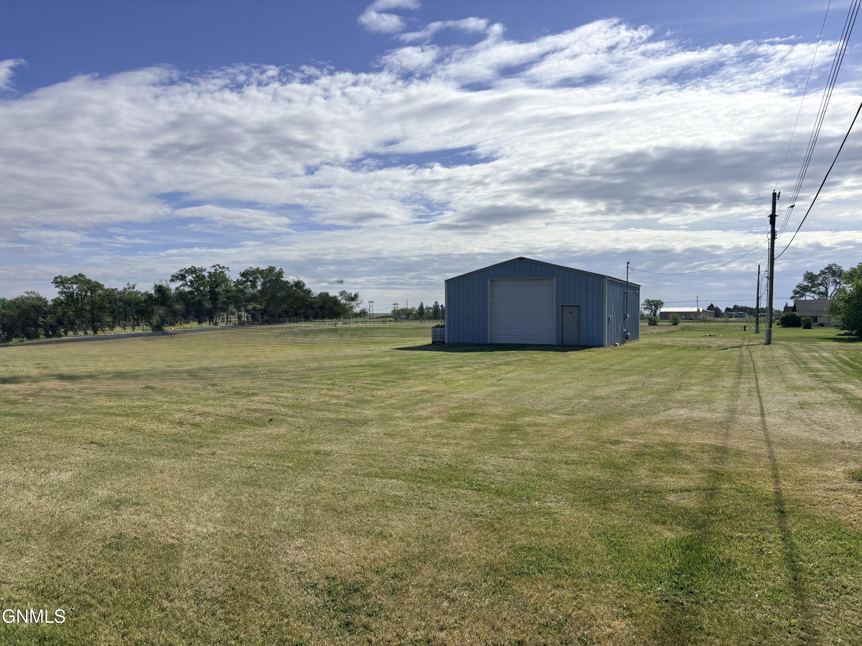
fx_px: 647
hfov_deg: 67.3
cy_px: 323
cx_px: 431
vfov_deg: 53.1
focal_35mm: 26
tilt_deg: -1.3
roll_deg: +0.9
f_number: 1.6
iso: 50
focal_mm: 5.96
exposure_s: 1/10101
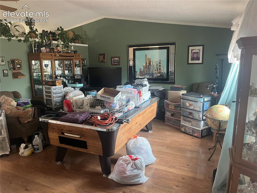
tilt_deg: -11.3
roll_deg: +1.3
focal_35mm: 26
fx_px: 193
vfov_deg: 53.0
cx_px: 128
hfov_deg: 67.3
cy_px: 96
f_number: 1.6
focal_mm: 5.1
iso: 320
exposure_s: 1/60
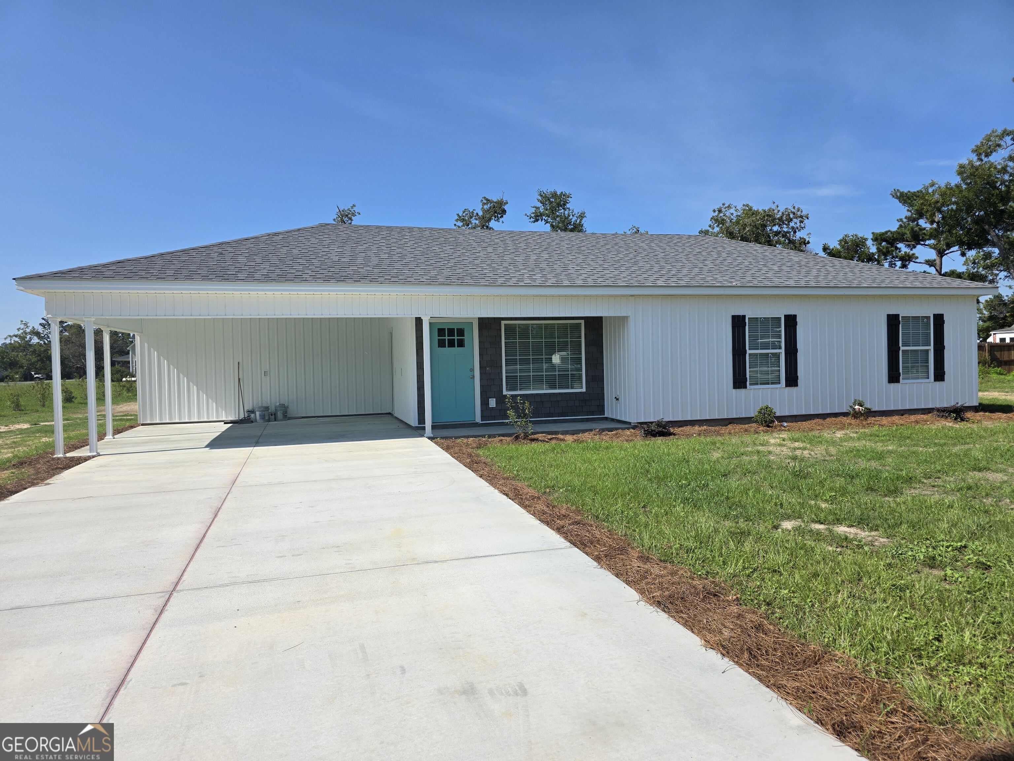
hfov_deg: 73.9
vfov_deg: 58.9
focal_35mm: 23
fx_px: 674
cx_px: 507
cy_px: 380
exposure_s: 1/7944
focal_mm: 6.3
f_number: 1.7
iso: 80
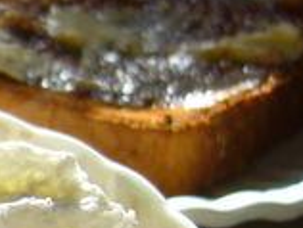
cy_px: 278
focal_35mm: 148
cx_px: -221
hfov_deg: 12.3
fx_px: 1297
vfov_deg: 9.9
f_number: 2.8
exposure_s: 1/160
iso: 100
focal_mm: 5.8
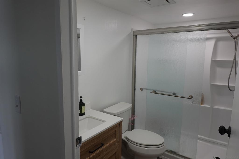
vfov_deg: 53.1
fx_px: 159
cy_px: 80
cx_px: 120
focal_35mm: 24
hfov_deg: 73.7
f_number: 2.8
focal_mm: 9
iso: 100
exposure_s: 1/40
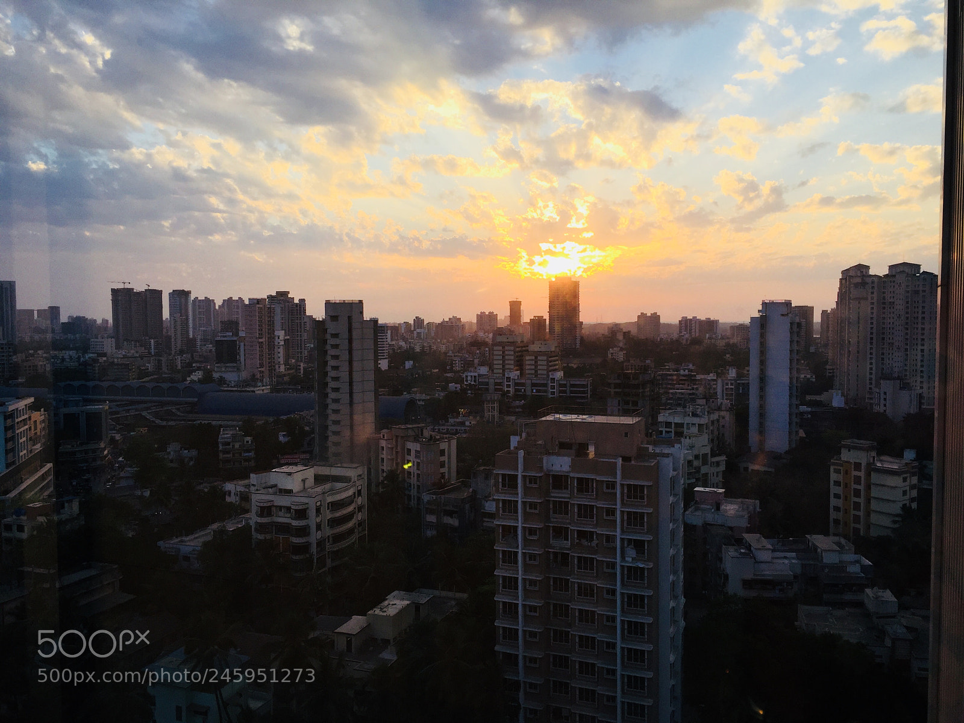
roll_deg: +0.7
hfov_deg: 61.7
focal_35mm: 29
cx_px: 482
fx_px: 808
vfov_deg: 48.2
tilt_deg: -3.7
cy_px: 362
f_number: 2.2
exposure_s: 1/476
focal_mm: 4.15
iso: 32
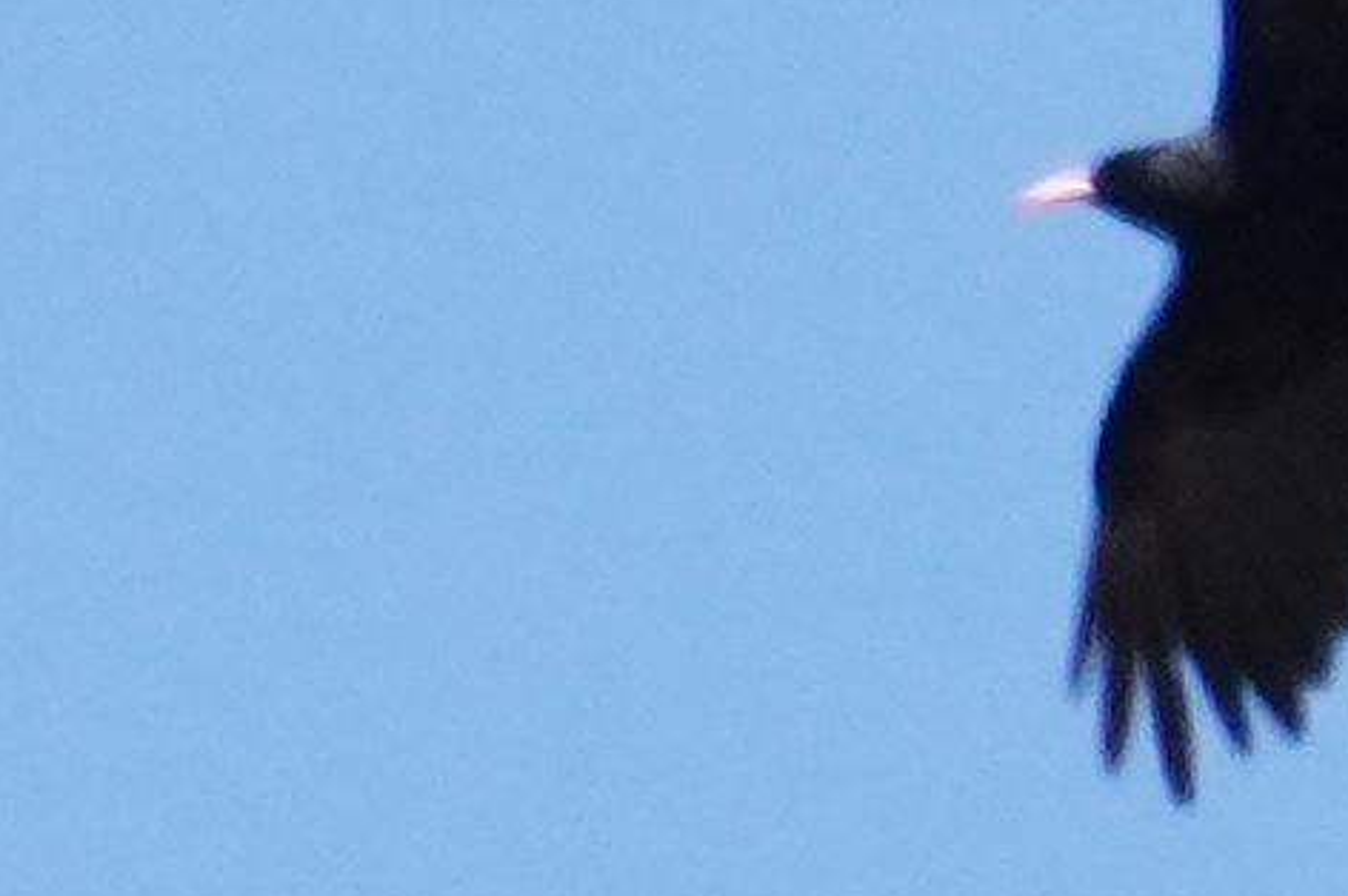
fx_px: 42768
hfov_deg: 1.8
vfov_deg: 1.2
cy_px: 193
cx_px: 912
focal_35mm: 1143
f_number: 7.1
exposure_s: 1/2000
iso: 1000
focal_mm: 600
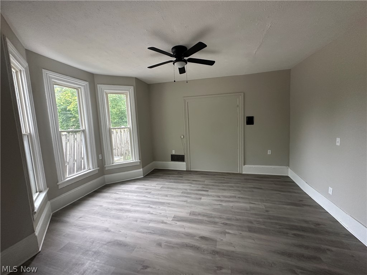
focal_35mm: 14
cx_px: 184
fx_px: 148
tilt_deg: -5.4
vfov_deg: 85.7
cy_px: 138
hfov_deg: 102.1
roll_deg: +2.1
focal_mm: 2.22
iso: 250
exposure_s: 1/120
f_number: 2.2
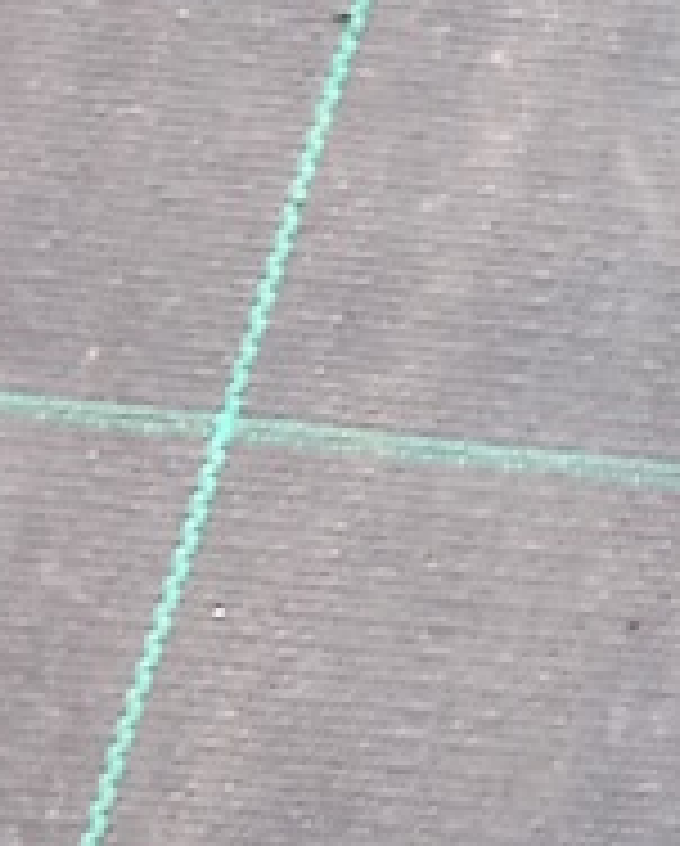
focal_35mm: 200
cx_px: 2348
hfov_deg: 6.7
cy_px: -274
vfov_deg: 9.5
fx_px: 5019
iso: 32
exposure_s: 1/50
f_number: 1.8
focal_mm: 4
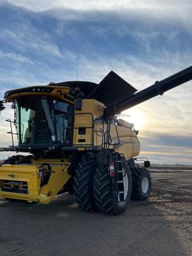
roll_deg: -1.5
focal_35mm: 33
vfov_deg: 54.7
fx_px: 244
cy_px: 160
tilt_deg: +1.1
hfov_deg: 42.9
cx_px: 88
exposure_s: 1/2817
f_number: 1.6
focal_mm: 4.2
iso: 32
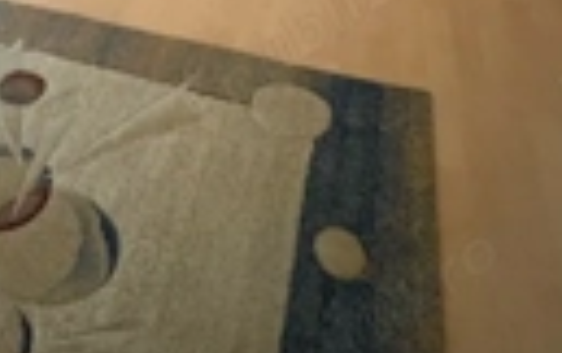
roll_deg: +1.9
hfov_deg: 41.4
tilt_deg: -9.8
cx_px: 105
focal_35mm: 46
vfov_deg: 20.1
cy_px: -288
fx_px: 705
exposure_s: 1/33
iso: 1000
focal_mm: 2.22
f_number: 2.2
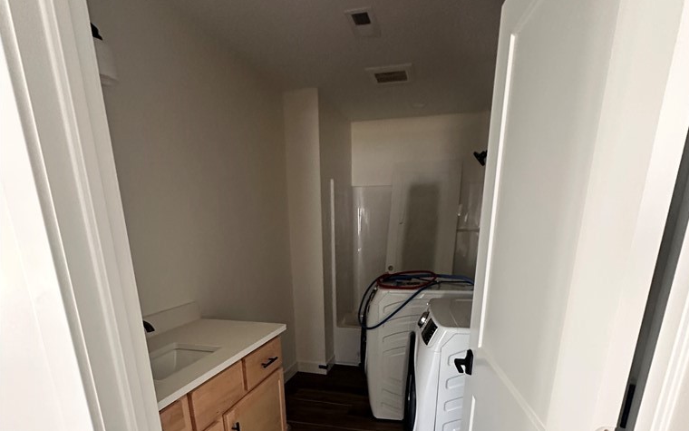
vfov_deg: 55.6
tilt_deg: -17.0
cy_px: 342
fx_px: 376
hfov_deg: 85.1
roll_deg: -2.4
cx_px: 347
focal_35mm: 20
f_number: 2.2
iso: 640
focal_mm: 2.22
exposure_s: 1/60
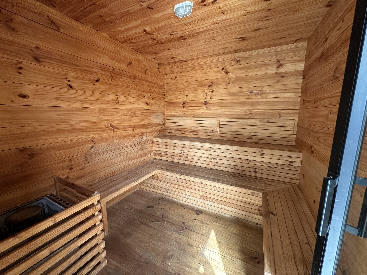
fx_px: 148
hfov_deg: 102.1
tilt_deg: -9.2
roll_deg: -0.4
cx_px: 184
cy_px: 138
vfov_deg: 85.7
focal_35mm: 14
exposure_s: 1/99
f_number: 2.2
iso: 200
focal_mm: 2.22
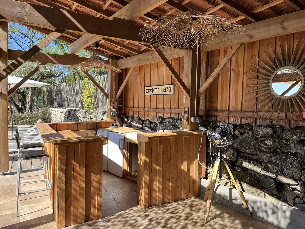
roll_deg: -0.7
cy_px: 114
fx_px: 229
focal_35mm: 26
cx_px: 152
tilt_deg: -3.7
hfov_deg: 67.3
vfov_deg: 53.1
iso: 50
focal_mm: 5.1
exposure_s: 1/951
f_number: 1.6
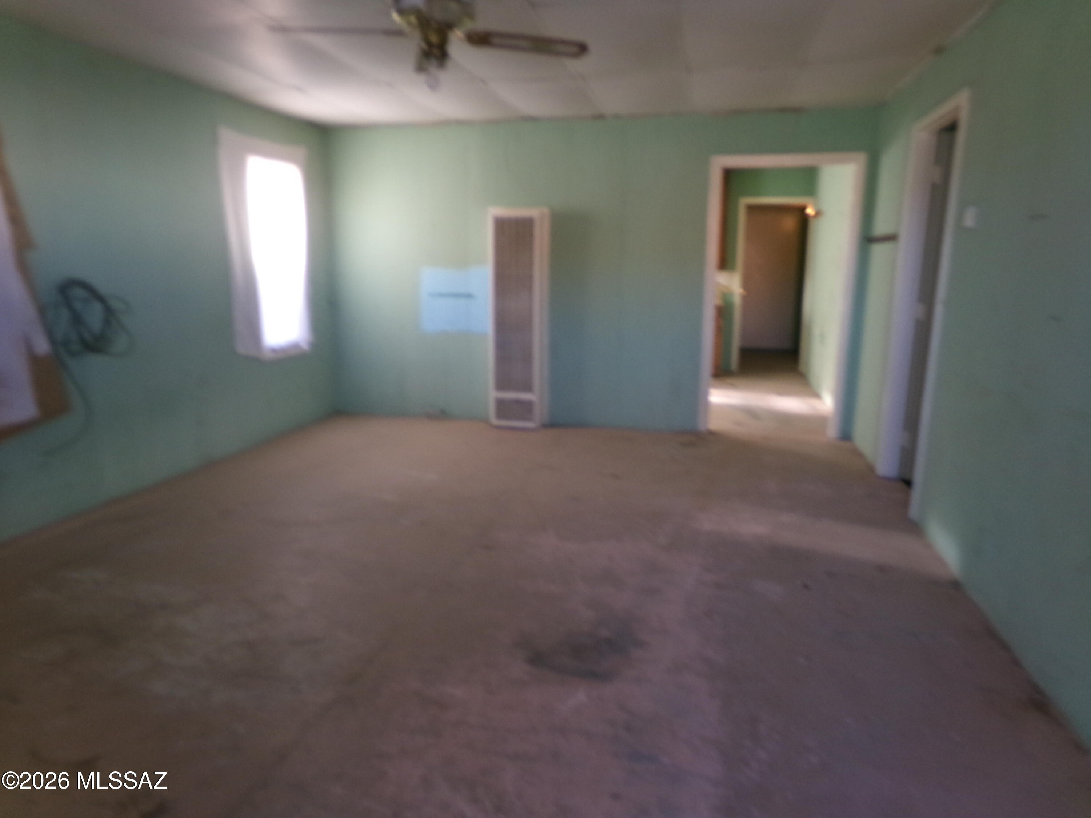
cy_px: 409
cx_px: 546
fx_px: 756
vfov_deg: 56.8
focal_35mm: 24
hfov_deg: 71.6
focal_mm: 4.3
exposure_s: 1/27
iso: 200
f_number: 3.7
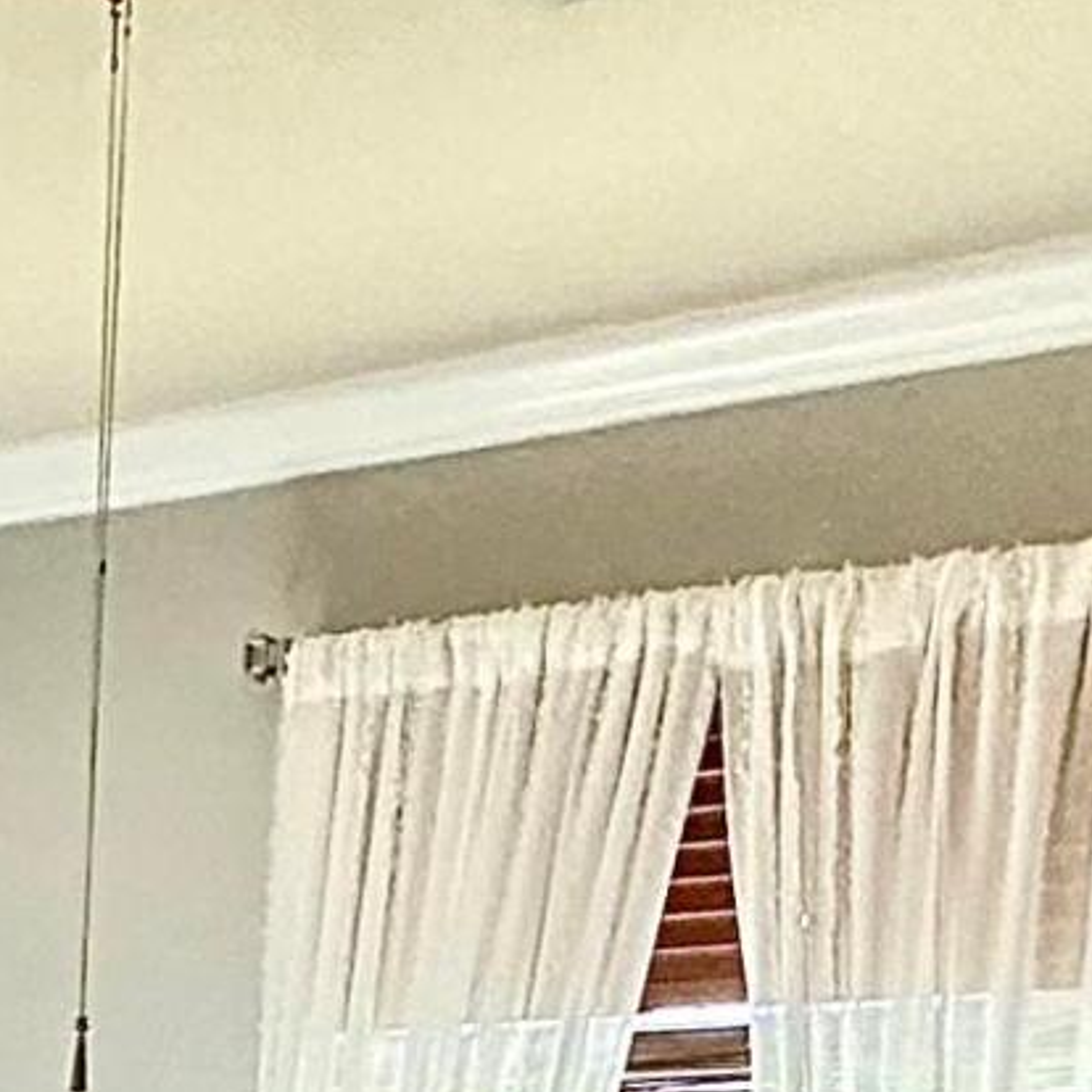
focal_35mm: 86
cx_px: -406
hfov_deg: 18.5
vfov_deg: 15.4
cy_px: 2290
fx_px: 3069
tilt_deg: -16.6
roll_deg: +0.1
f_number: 2.2
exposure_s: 1/120
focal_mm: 2.22
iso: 250
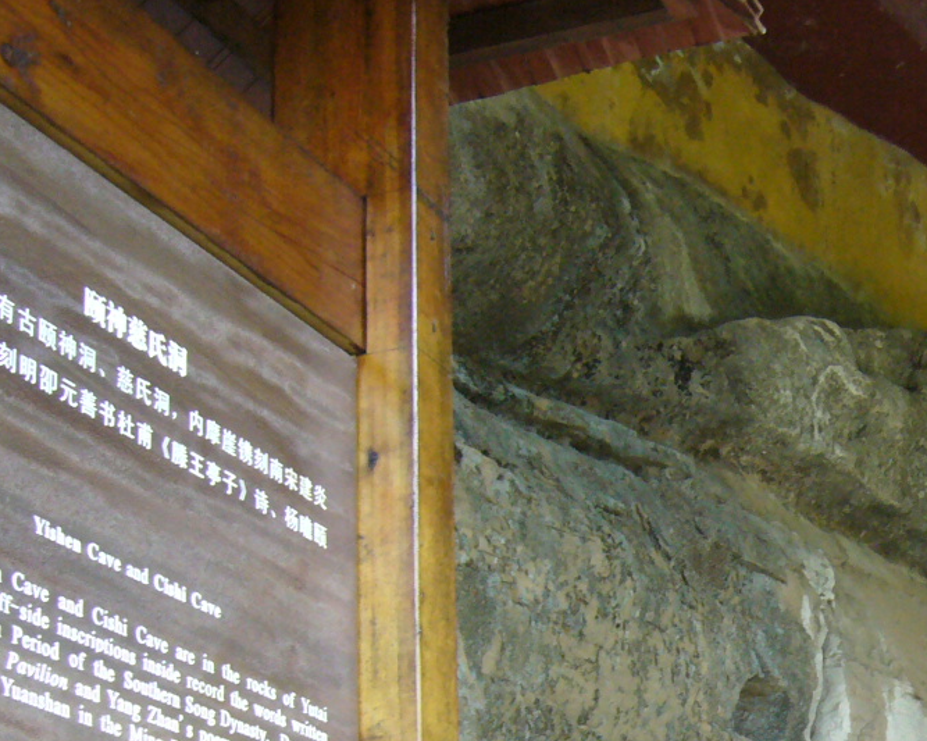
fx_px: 2249
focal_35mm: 82
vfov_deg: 18.3
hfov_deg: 22.7
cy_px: 733
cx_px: 853
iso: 200
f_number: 2.8
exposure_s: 1/160
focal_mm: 5.8
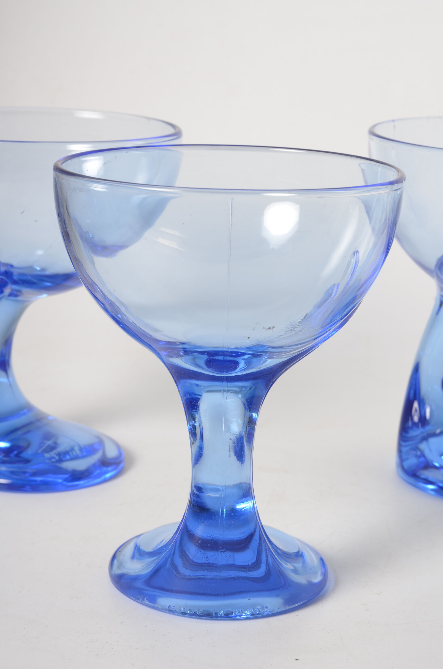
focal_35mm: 75
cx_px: 222
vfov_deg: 27.0
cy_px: 334
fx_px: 1391
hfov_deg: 18.1
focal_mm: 50
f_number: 11
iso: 100
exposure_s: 1/125
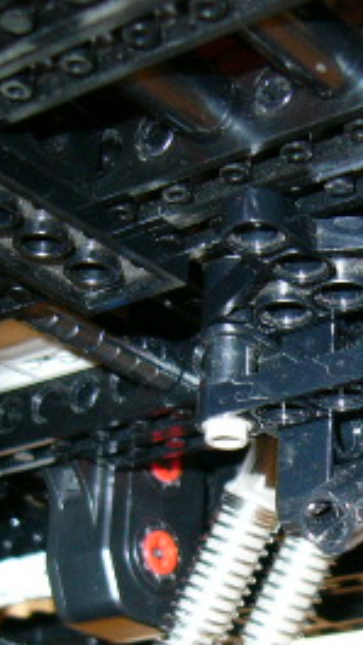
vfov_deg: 22.9
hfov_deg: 12.9
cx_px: 382
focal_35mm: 92
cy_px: 511
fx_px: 1575
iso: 100
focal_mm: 5.8
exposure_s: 1/2.5
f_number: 2.8
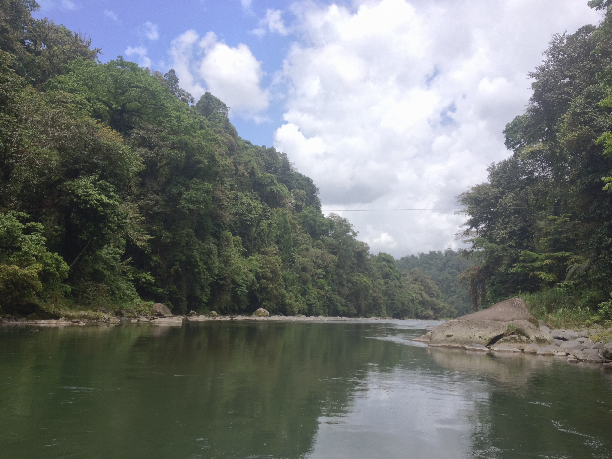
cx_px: 306
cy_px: 230
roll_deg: -0.8
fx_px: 619
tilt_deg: +5.1
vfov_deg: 40.7
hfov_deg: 52.6
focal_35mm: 35
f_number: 2.4
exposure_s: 1/428
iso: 50
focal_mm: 4.28
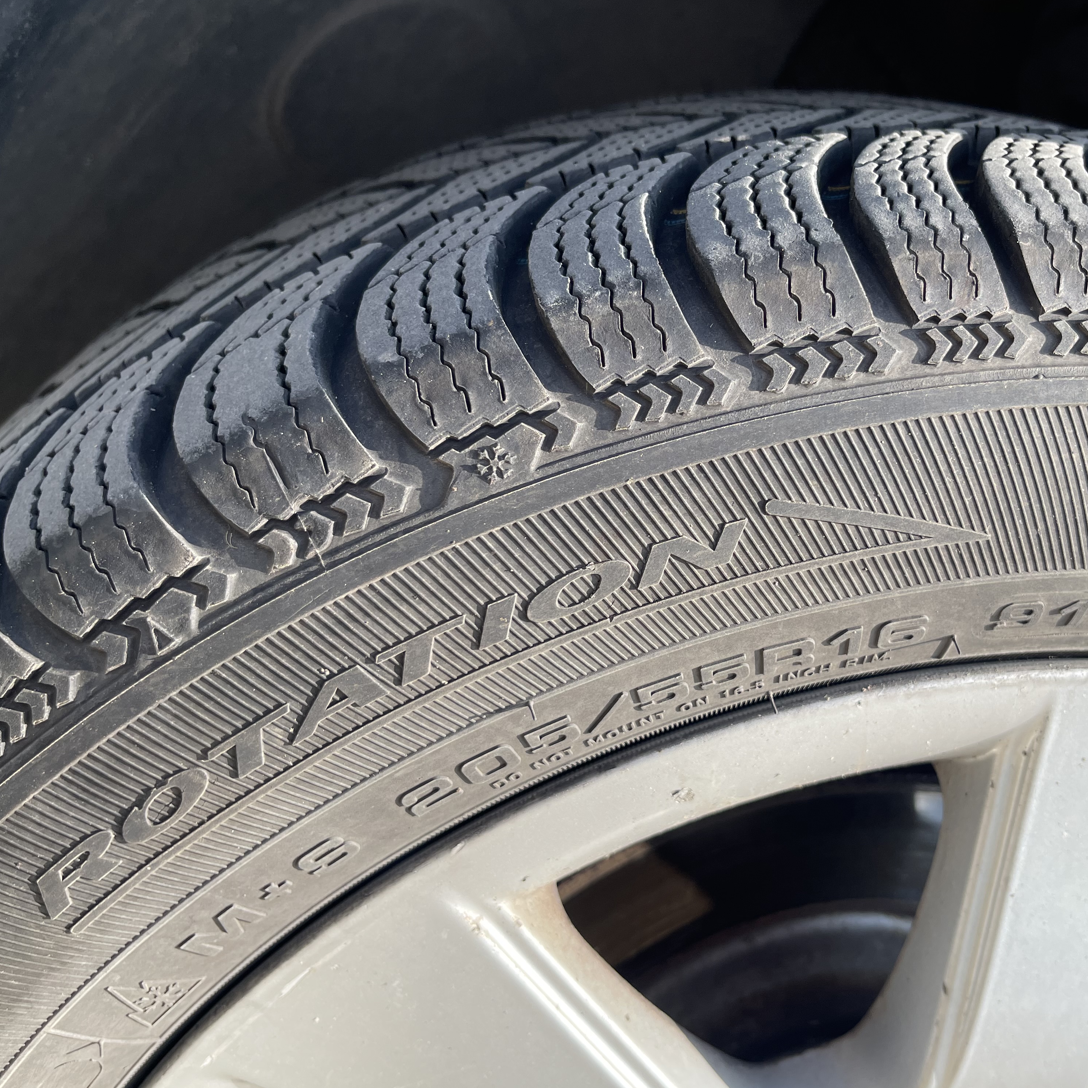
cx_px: 702
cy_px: 543
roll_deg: -40.1
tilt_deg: -16.3
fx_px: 1067
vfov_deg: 54.0
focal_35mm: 30
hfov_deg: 53.2
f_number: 1.6
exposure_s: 1/1003
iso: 32
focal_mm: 5.1
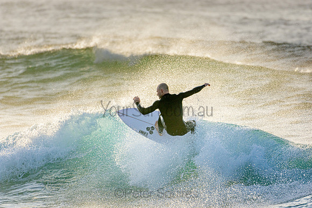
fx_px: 6501
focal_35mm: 750
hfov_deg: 2.7
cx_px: 156
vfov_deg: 1.8
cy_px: 104
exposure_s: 1/1250
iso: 280
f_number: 5.6
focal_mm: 500
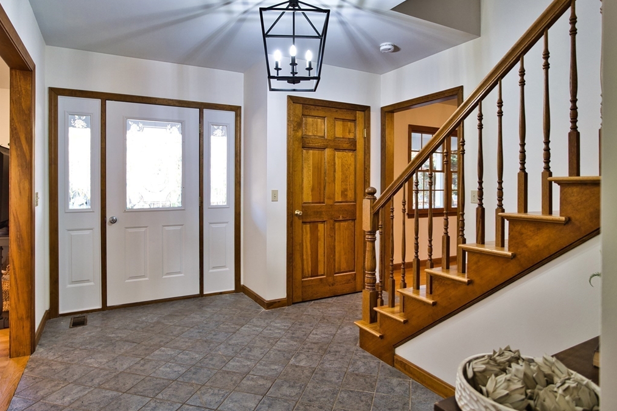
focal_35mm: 21
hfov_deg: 81.2
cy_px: 182
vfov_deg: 59.3
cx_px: 310
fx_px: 360
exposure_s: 1/60
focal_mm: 10
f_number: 1.7
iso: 100
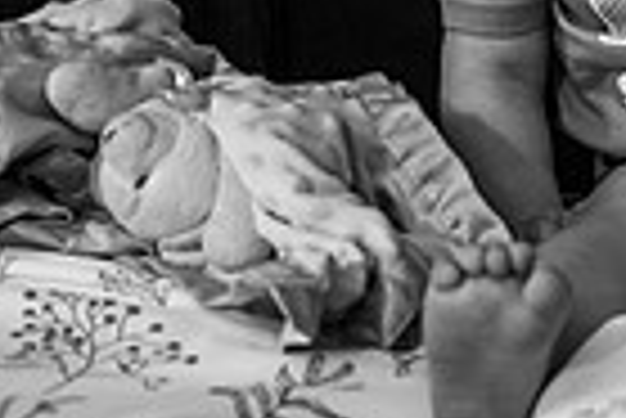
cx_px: 1000
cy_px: -115
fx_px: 3272
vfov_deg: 7.3
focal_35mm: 188
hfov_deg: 10.5
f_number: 3.5
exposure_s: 1/250
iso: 1250
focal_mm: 45
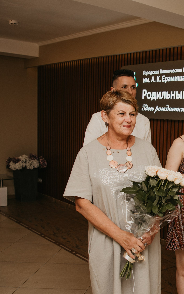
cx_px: 227
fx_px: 401
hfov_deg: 23.4
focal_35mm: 50
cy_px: 172
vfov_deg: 40.2
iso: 320
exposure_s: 1/160
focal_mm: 26
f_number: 4
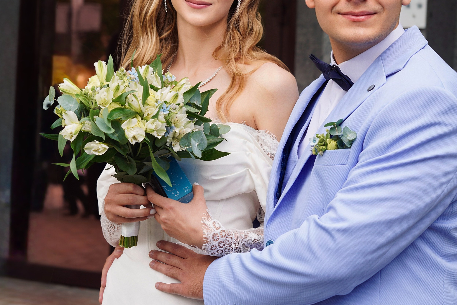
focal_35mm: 81
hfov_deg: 25.0
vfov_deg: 16.8
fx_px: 1030
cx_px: 253
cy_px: 116
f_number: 4.5
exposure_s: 1/125
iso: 100
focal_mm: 49.1
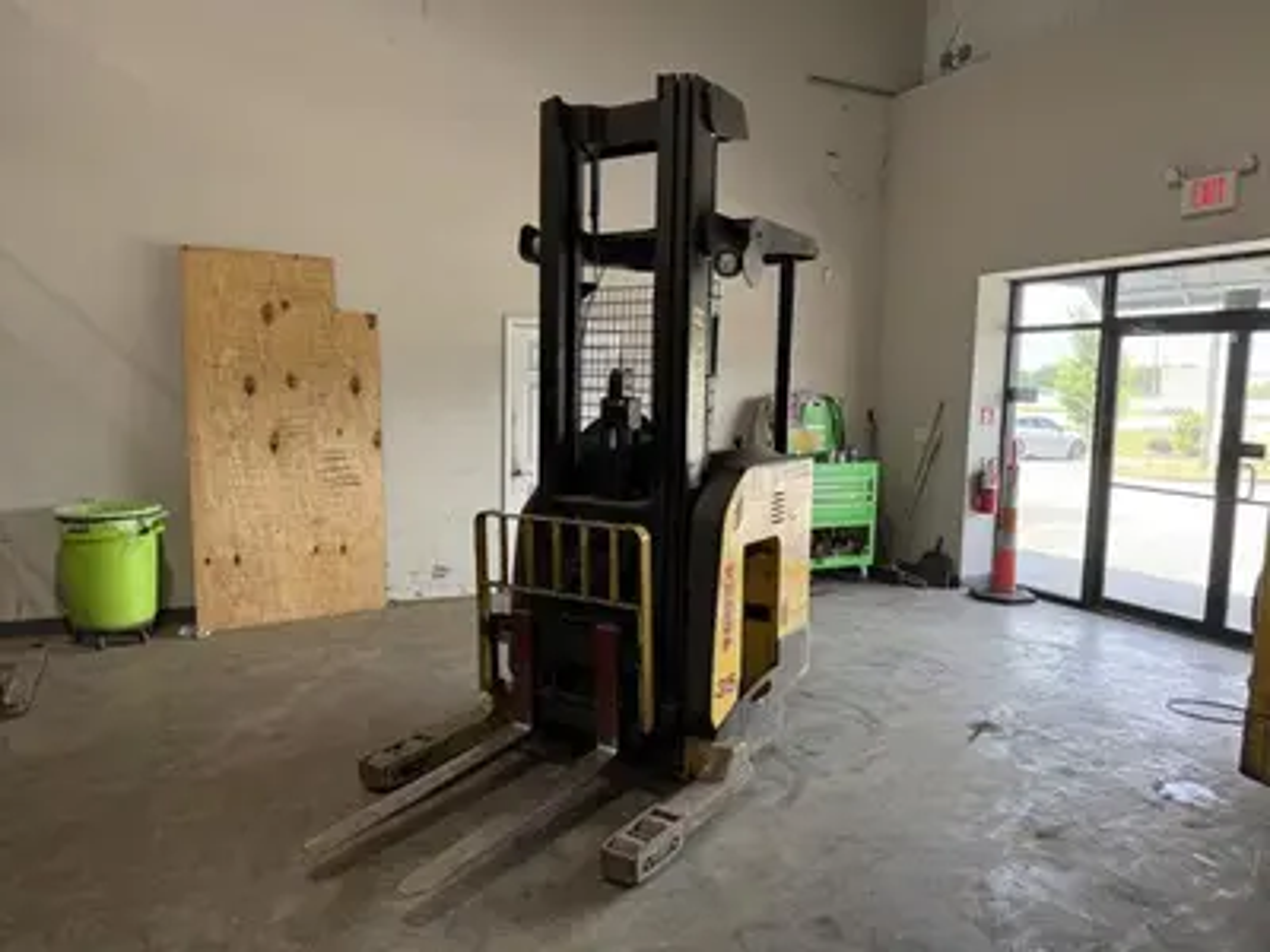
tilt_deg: -5.0
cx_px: 635
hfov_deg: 71.6
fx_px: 881
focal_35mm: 24
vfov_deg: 56.8
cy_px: 476
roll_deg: -1.3
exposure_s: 1/121
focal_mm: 6.76
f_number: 1.78
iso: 100
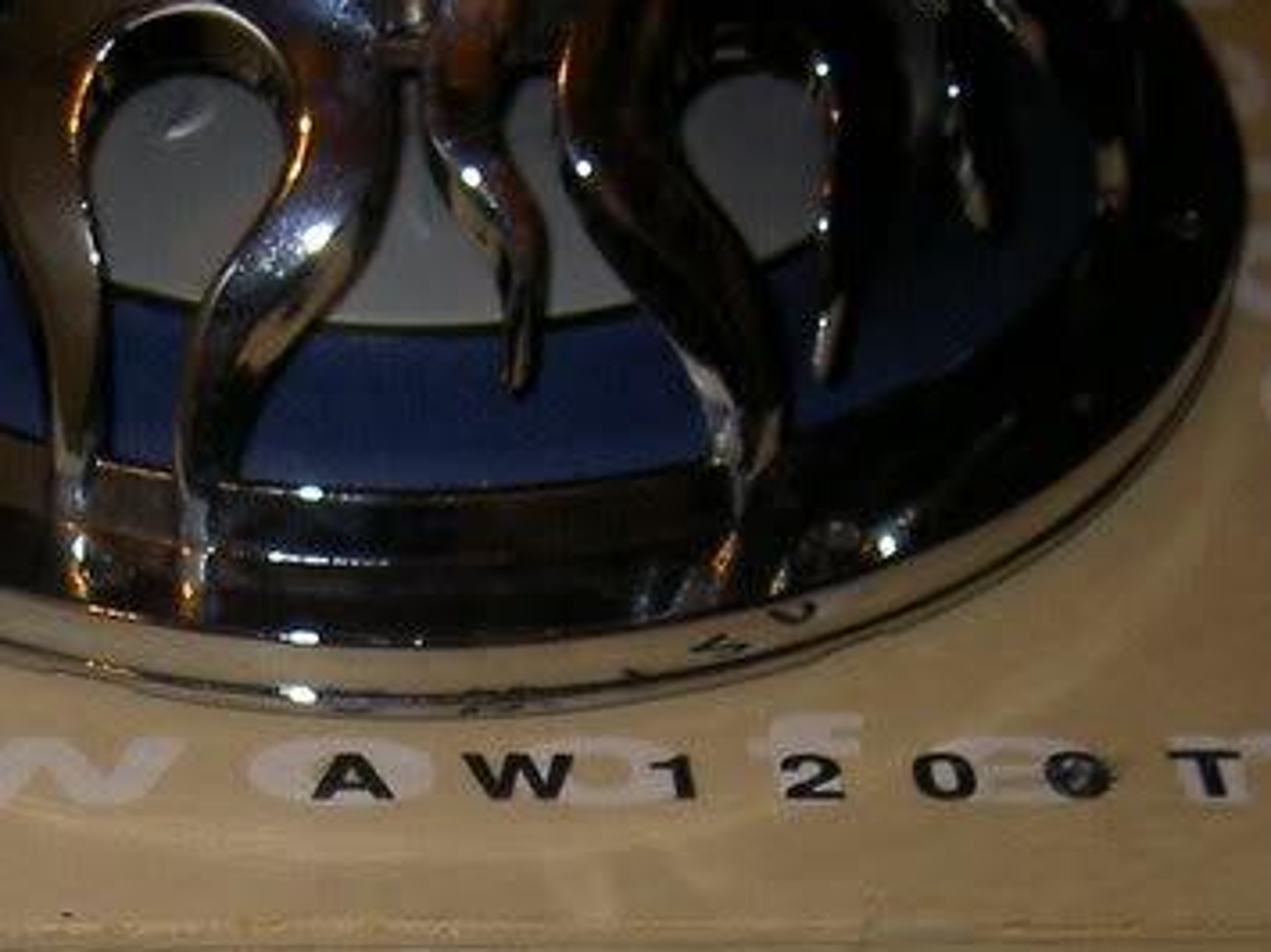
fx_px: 3597
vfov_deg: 14.4
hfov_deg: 20.0
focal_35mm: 98
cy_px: 1281
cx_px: 458
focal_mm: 5.6
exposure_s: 1/60
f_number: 2.8
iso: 100
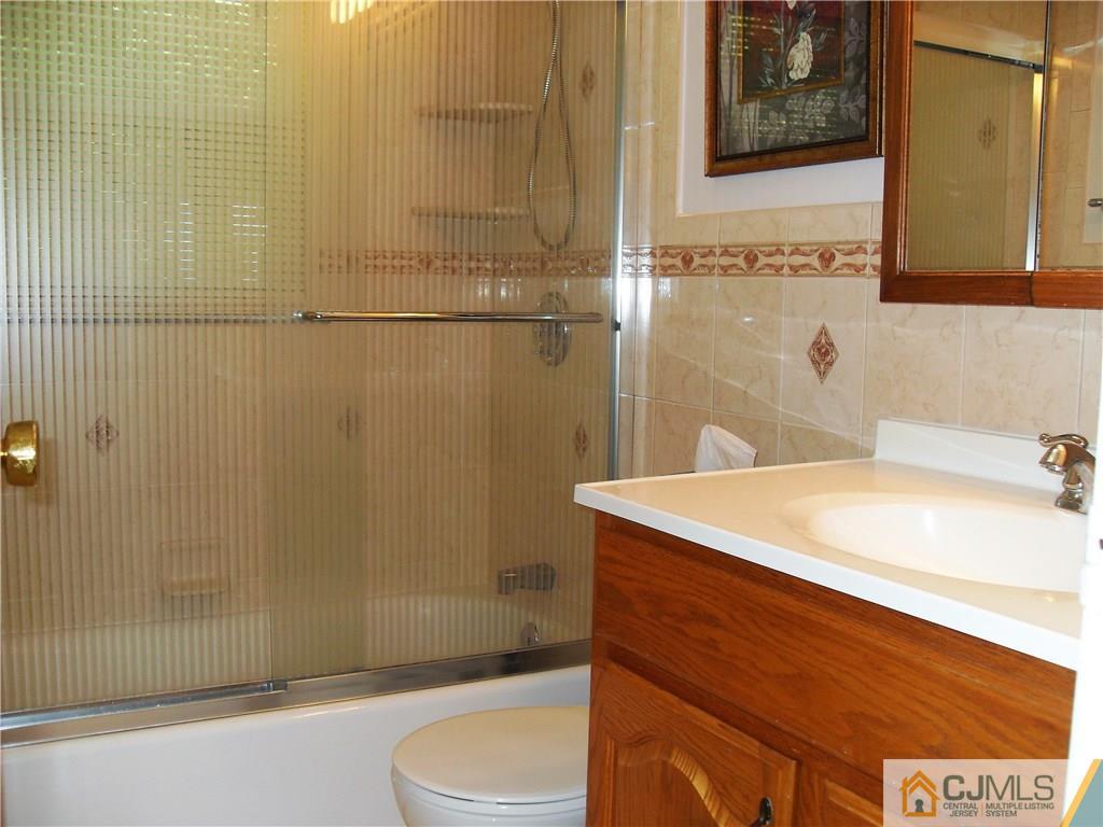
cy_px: 414
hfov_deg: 54.0
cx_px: 552
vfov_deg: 41.8
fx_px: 1083
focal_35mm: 34
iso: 100
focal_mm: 6.3
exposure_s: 1/45
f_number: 2.8
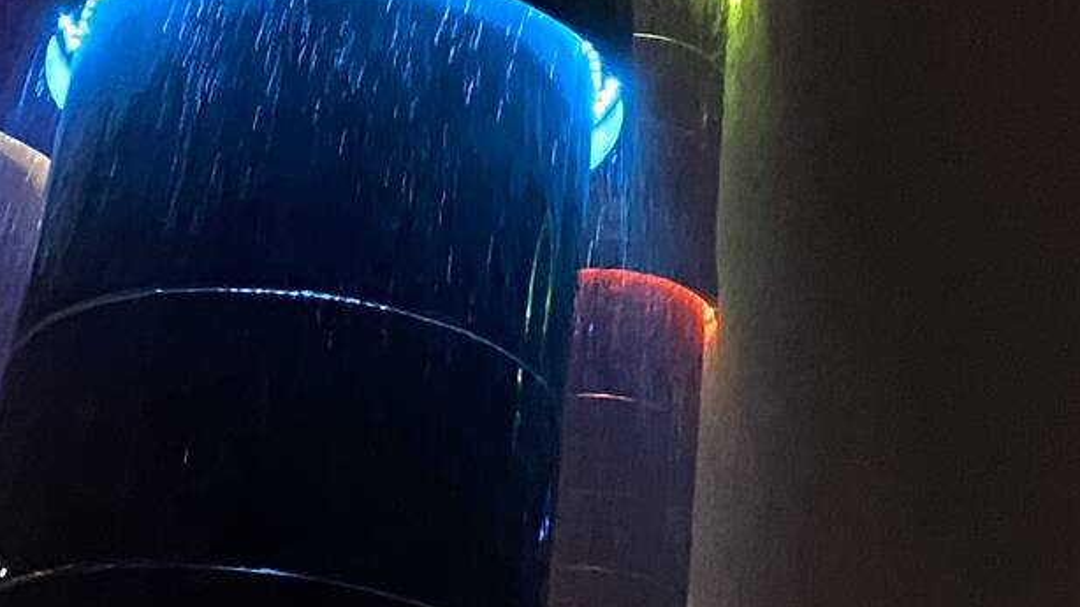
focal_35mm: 120
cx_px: 850
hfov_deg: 17.7
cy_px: -813
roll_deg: -3.7
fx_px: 3436
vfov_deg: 9.1
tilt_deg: +41.7
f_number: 1.8
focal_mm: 4.25
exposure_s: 1/35
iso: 640
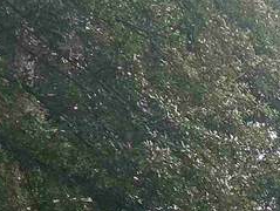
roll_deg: +0.0
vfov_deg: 9.7
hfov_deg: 11.1
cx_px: 733
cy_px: 468
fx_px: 1126
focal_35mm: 139
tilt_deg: +0.8
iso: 50
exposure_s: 1/909
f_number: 1.5
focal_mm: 5.7
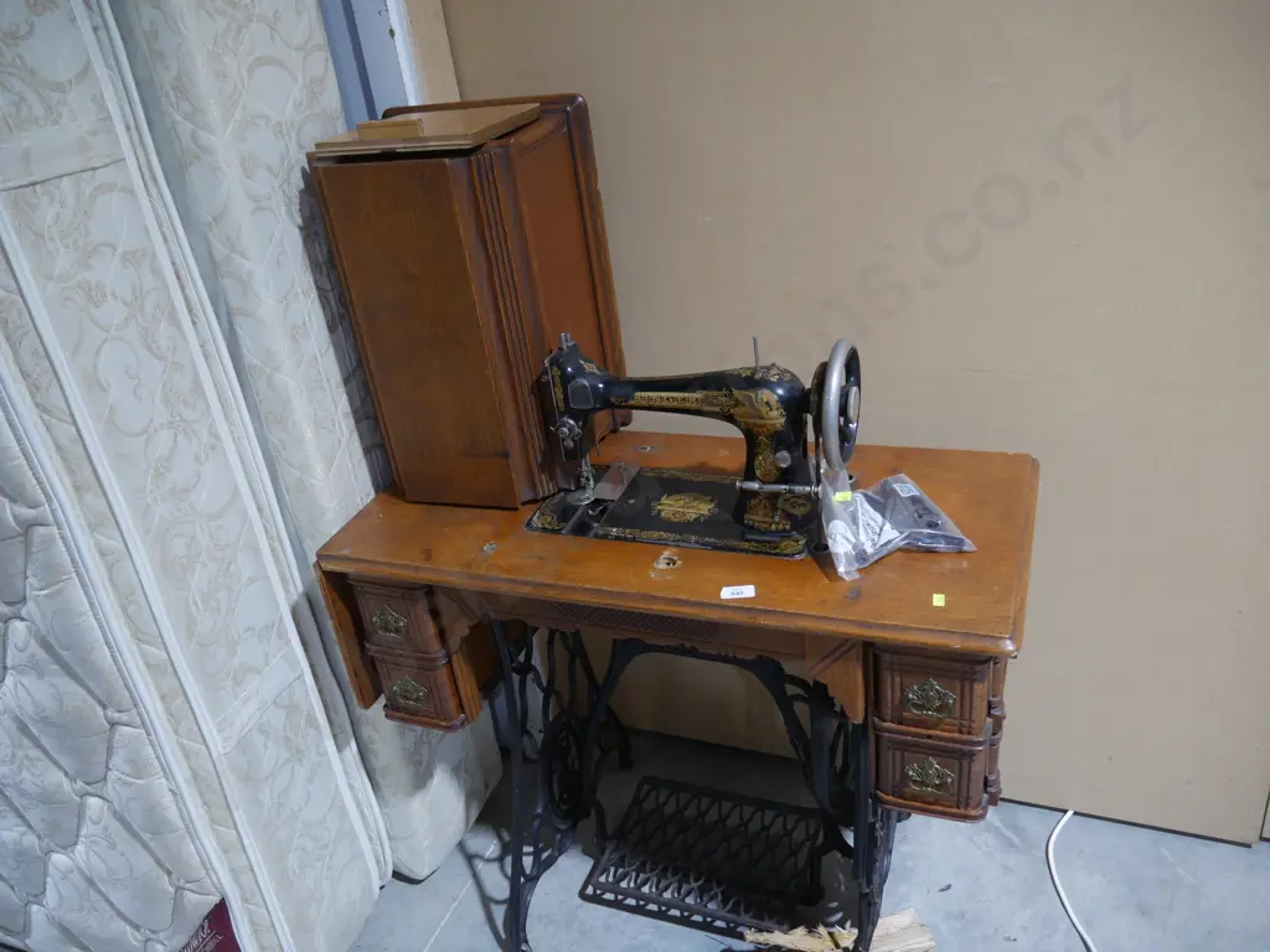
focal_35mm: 28
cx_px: 635
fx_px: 1027
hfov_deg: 63.4
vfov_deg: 49.7
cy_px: 476
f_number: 3.5
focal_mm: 14
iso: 500
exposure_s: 1/60
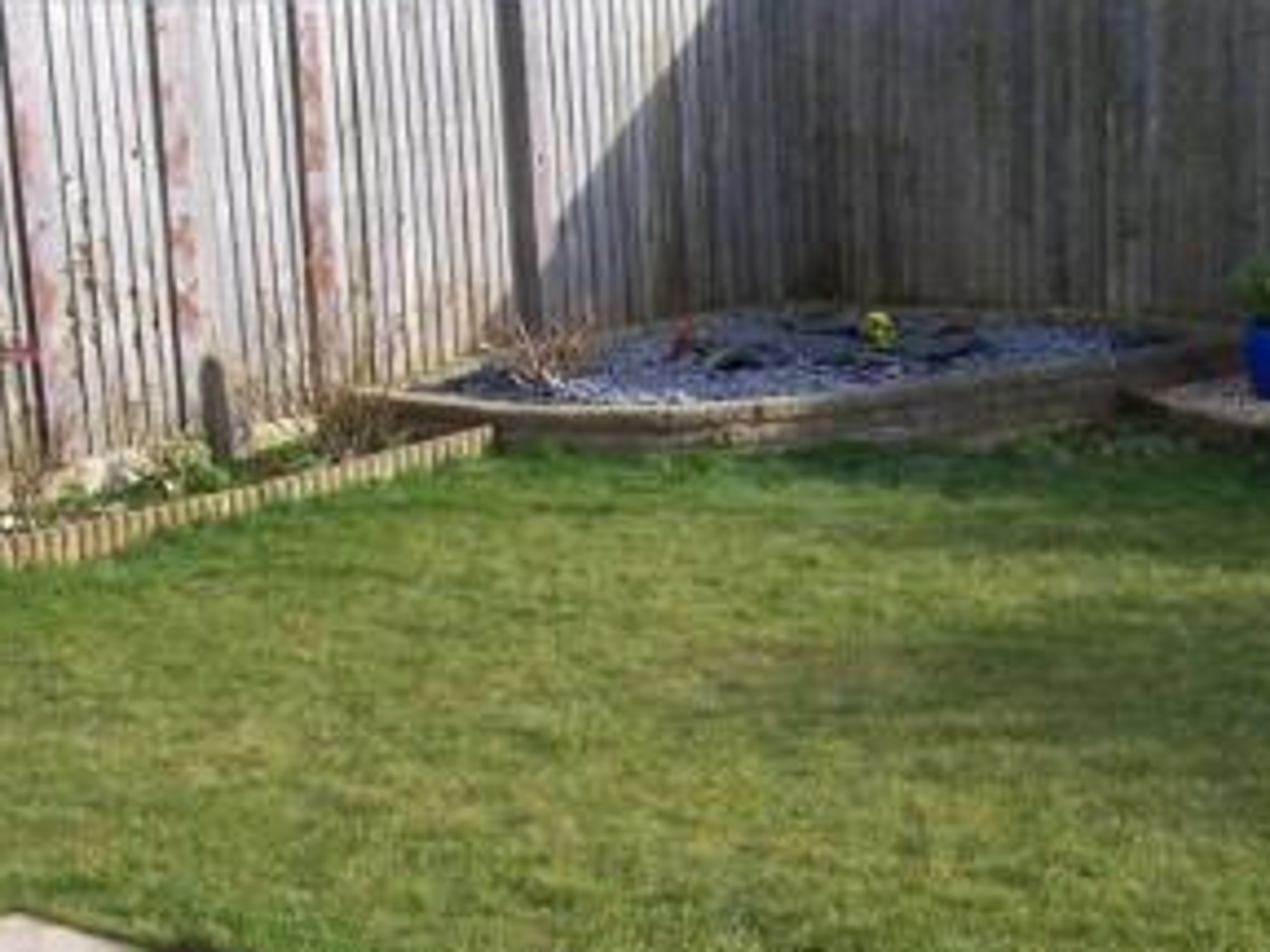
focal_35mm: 73
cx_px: 990
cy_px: 712
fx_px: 2678
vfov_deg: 20.0
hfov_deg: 26.3
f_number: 4.8
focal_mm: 6
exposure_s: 1/180
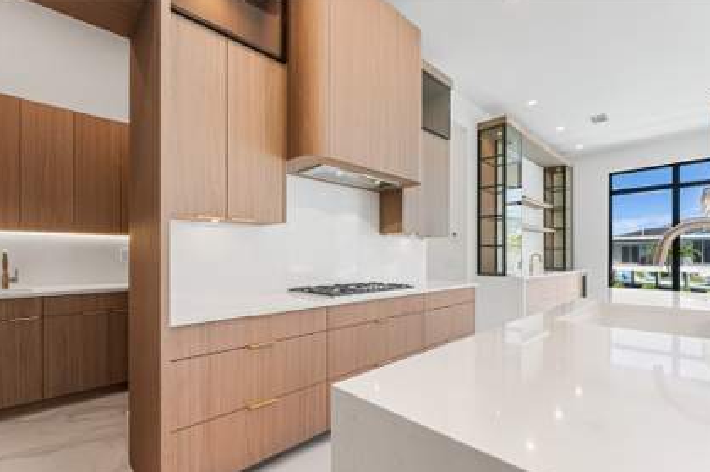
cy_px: 261
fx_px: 329
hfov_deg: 94.4
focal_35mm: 17
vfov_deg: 71.1
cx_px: 340
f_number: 10
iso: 400
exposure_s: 1/30
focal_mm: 14.6
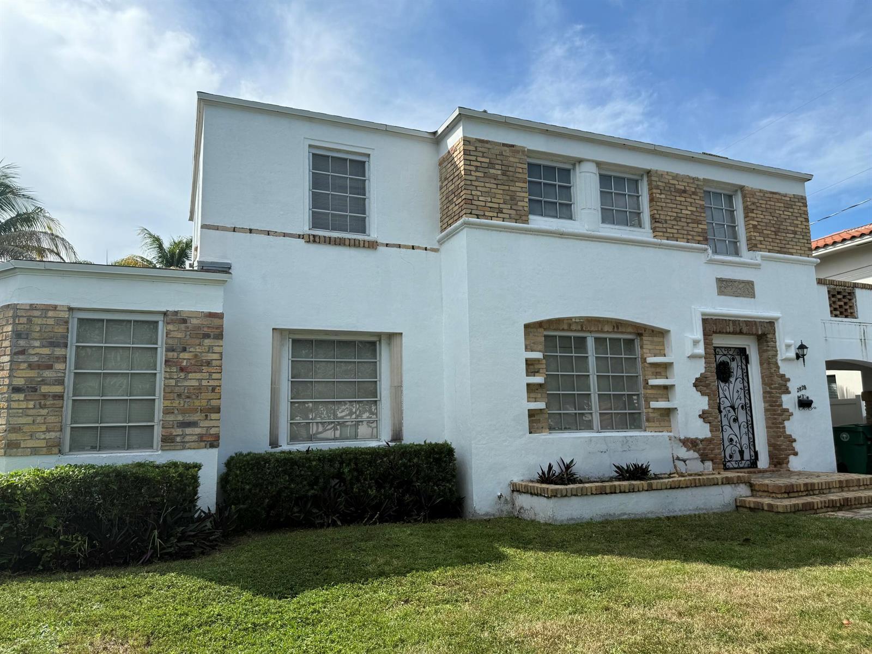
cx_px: 436
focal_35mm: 24
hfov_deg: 71.6
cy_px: 327
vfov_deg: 56.8
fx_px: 605
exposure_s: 1/4405
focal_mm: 6.76
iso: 80
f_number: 1.78
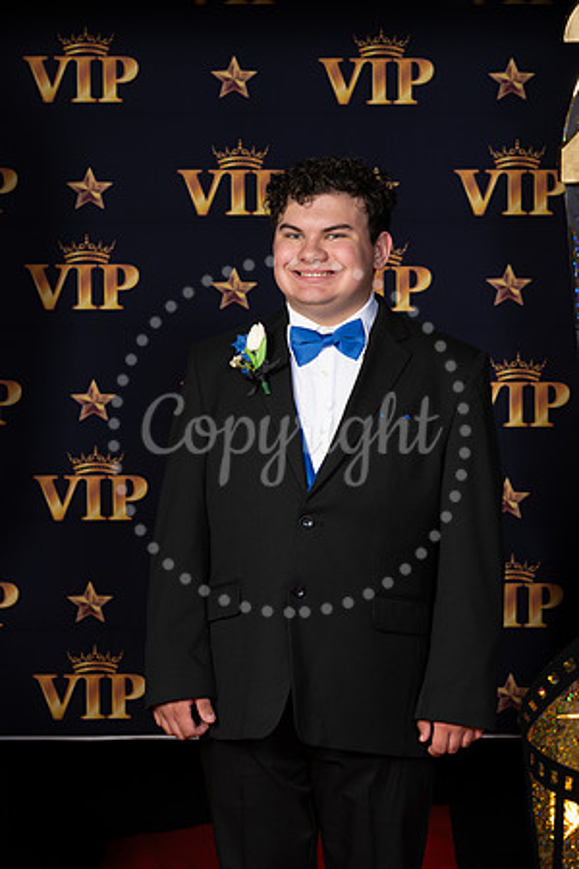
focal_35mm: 90
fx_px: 2171
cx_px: 290
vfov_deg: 22.6
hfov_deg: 15.2
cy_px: 434
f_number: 8
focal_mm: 90
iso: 320
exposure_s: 1/100
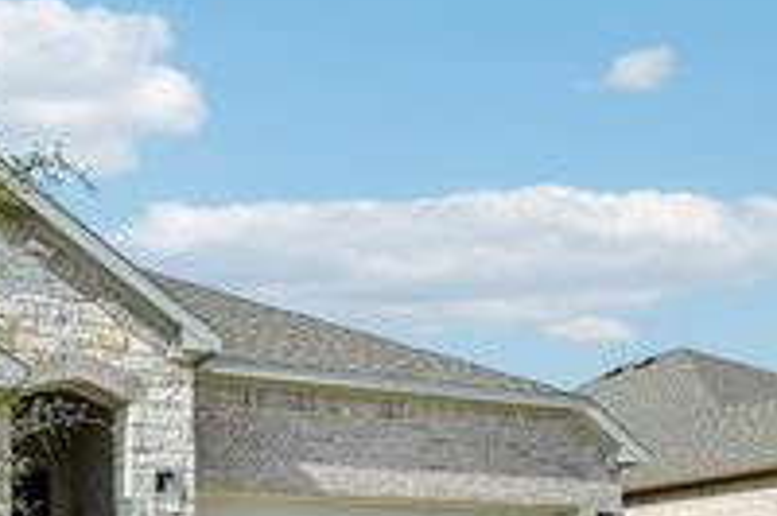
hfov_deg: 45.7
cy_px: 398
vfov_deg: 32.6
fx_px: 863
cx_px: 140
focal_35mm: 40
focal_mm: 16
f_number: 8
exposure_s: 1/1250
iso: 400
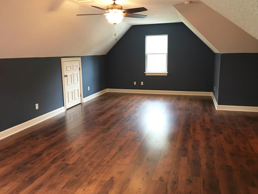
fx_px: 216
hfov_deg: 61.7
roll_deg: +1.0
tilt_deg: -10.9
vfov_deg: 48.2
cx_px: 129
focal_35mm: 29
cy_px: 97
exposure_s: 1/15
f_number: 2.2
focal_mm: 4.15
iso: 80
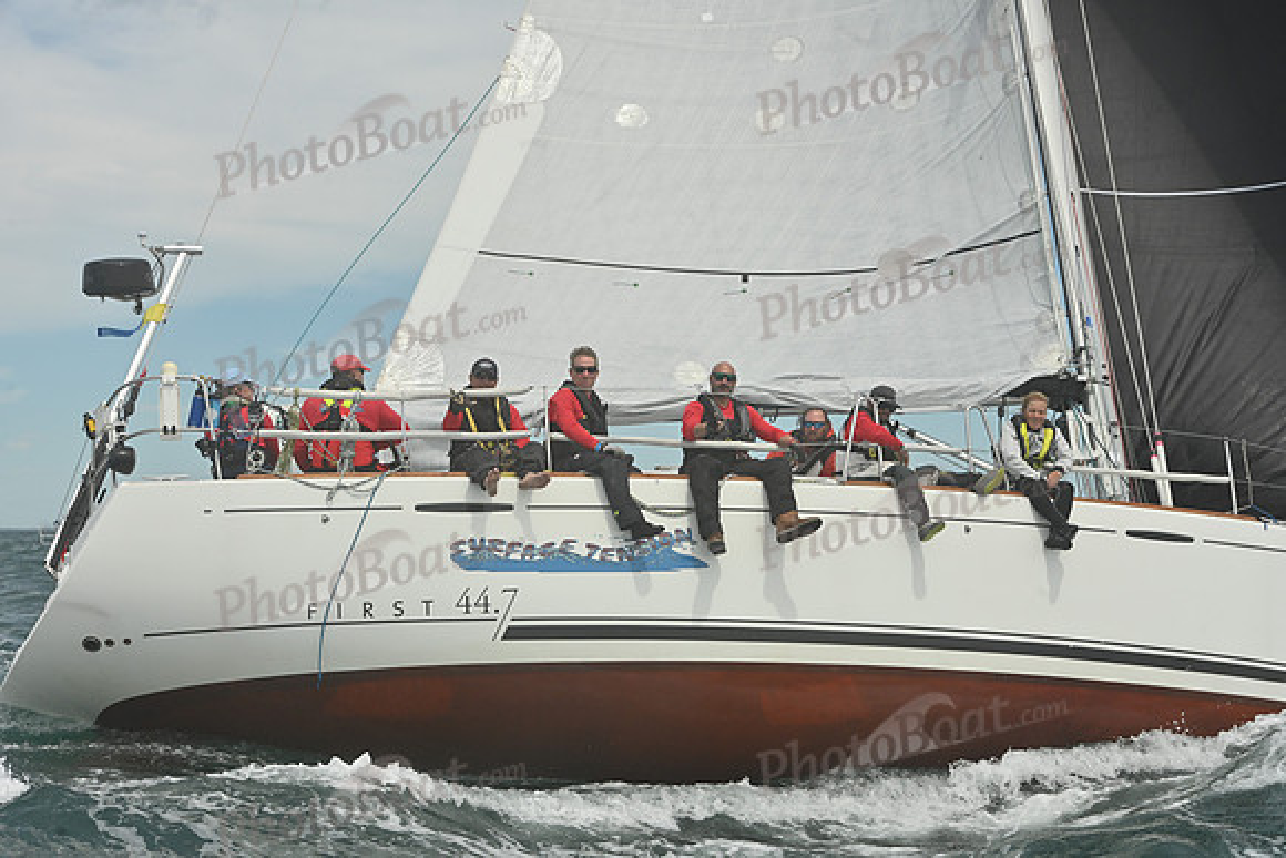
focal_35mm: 70
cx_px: 643
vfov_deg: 19.5
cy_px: 429
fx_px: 2501
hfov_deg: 28.8
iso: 320
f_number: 9
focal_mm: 70
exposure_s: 1/1250
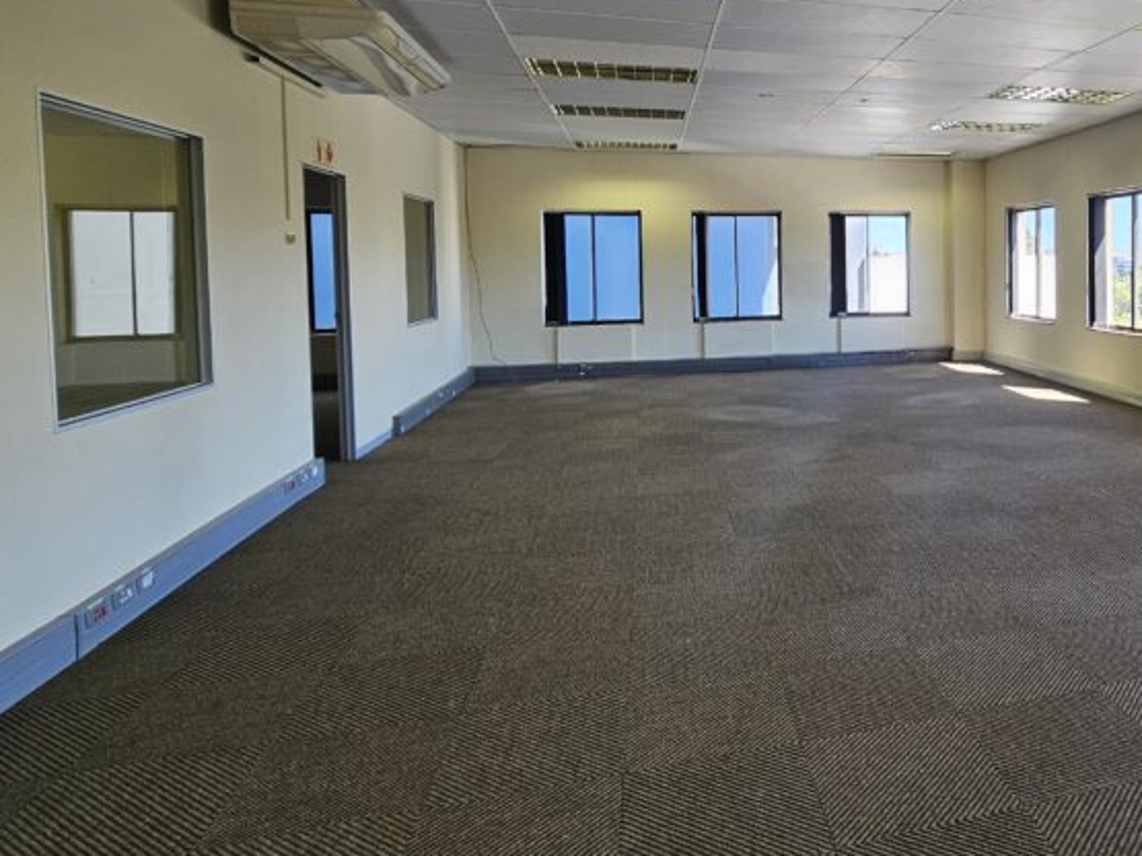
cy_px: 284
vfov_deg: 55.6
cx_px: 934
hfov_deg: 64.4
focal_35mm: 24
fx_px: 792
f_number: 2.2
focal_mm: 2.2
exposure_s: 1/105
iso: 50
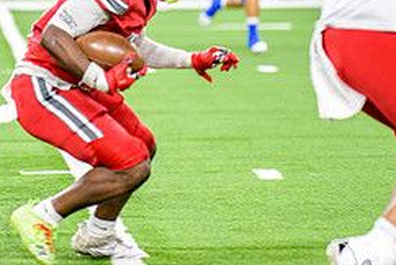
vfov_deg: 3.2
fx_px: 4747
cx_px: 28
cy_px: 45
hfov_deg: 4.8
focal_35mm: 431
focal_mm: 180
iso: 1250
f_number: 2.8
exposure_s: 1/400
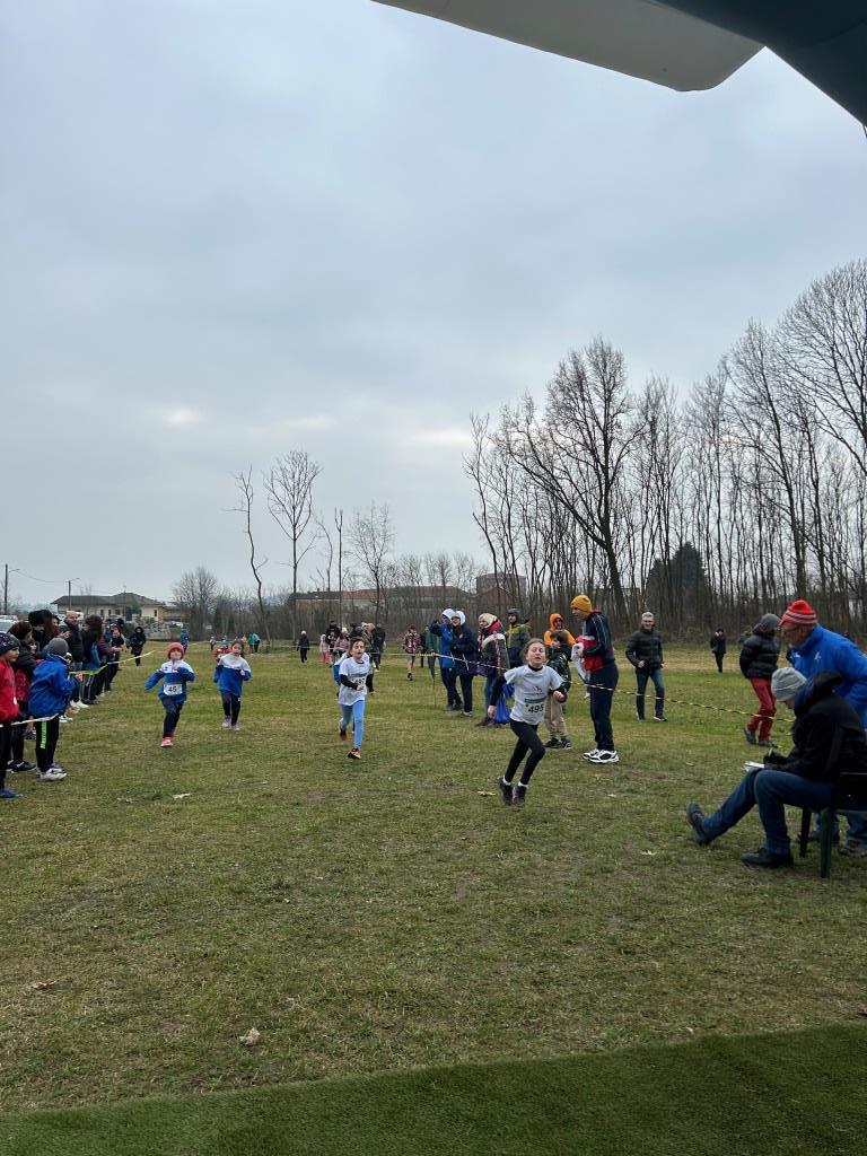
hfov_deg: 53.1
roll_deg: +0.0
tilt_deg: +2.0
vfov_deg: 67.3
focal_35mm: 26
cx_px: 434
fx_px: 868
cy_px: 578
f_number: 1.5
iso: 50
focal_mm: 5.7
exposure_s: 1/2762
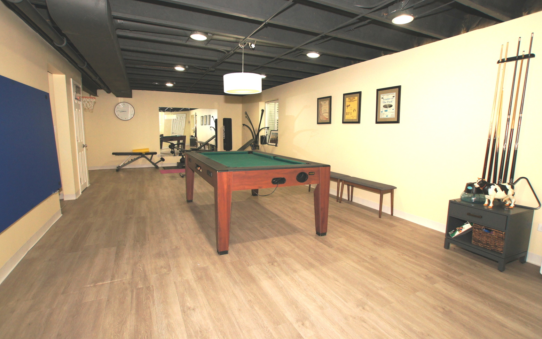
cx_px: 280
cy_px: 161
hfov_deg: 92.6
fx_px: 259
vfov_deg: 66.3
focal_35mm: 18
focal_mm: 11
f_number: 4.5
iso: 800
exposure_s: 1/60
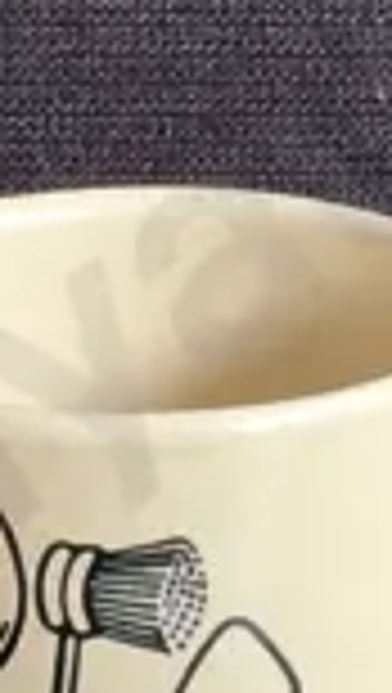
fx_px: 3592
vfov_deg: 11.0
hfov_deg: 6.2
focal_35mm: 195
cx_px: 108
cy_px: 346
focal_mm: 2.87
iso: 160
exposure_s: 1/100
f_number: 2
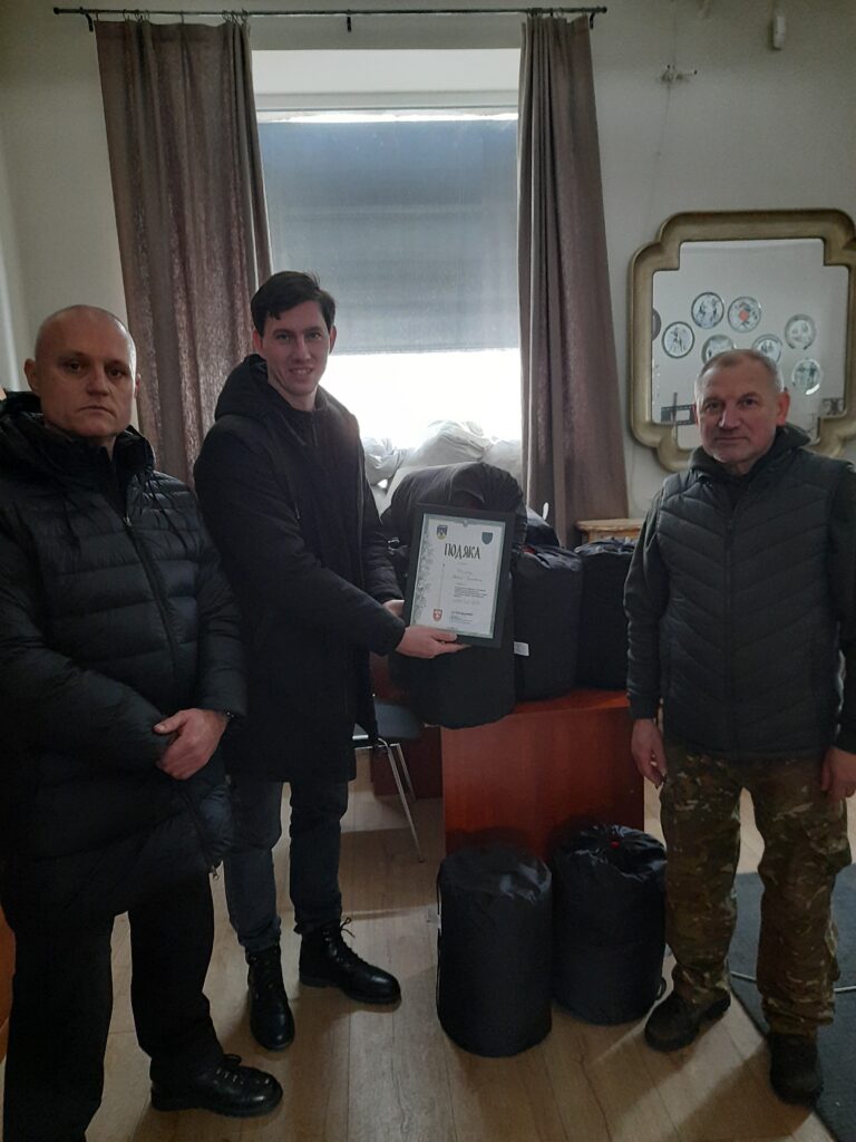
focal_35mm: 25
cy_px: 571
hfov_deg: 54.9
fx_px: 824
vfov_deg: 69.4
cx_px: 428
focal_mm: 4.6
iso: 800
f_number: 2
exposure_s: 1/20
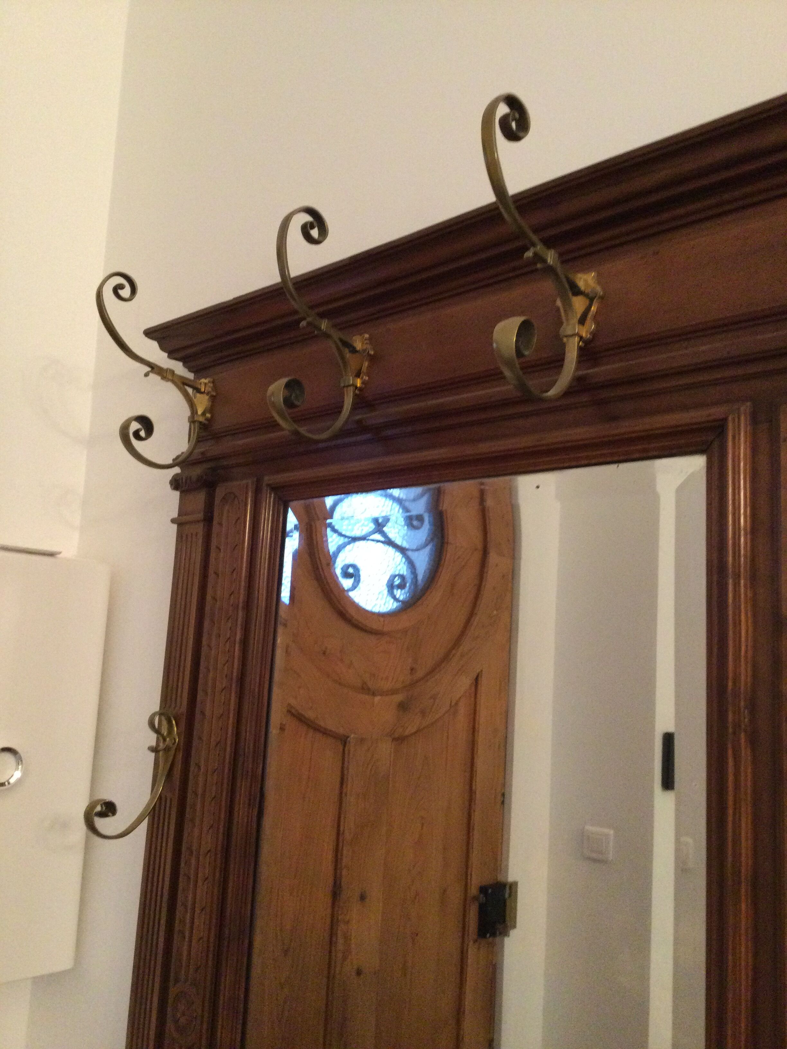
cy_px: 524
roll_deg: -2.9
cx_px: 394
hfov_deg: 45.4
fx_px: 940
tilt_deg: +7.3
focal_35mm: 31
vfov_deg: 58.4
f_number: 2.4
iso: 250
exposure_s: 1/17
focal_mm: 3.3
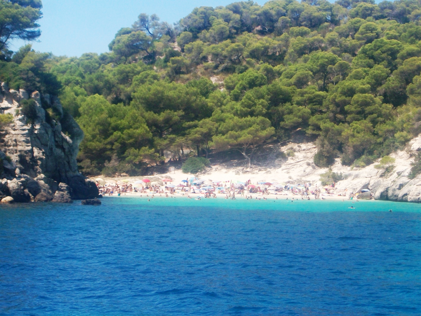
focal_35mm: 102
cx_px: 210
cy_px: 158
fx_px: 1241
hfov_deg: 19.3
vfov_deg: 14.5
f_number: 5.1
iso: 80
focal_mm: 17.1
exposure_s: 1/320
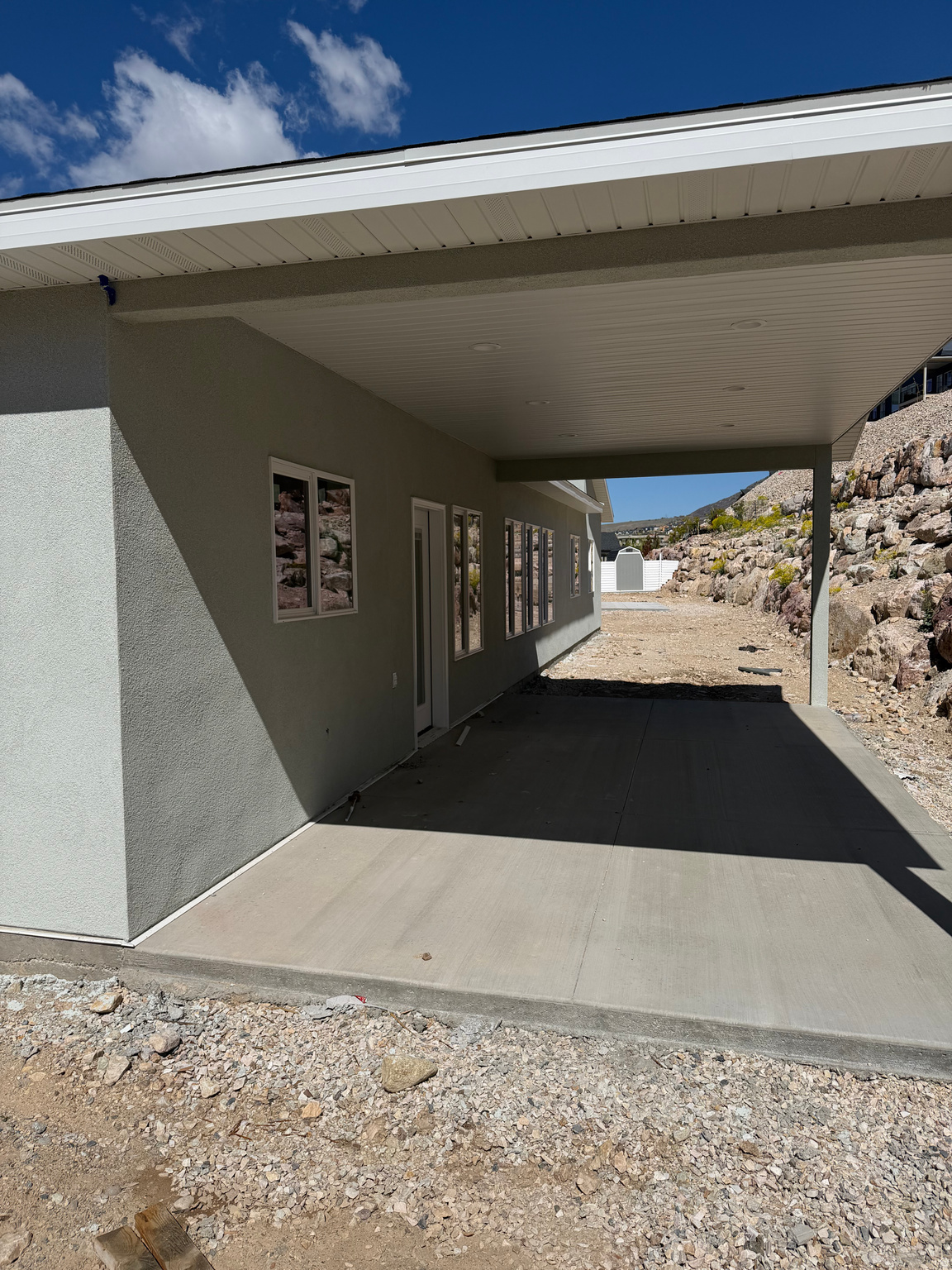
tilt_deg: -3.4
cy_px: 635
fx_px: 880
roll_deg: -0.8
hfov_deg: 56.8
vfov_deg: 71.6
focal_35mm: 24
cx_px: 476
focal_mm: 6.76
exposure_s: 1/11905
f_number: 1.78
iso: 80
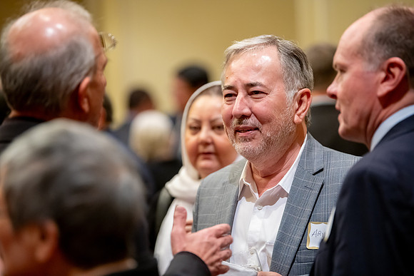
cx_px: 207
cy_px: 138
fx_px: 1783
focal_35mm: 155
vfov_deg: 8.9
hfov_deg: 13.2
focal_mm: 155
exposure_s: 1/125
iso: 6400
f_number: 2.8
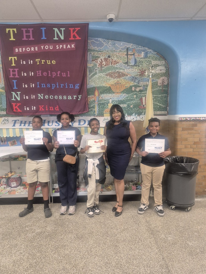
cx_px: 103
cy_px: 137
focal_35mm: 23
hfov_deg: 58.9
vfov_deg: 73.9
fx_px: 182
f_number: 1.8
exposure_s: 1/120
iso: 640
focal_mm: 5.4
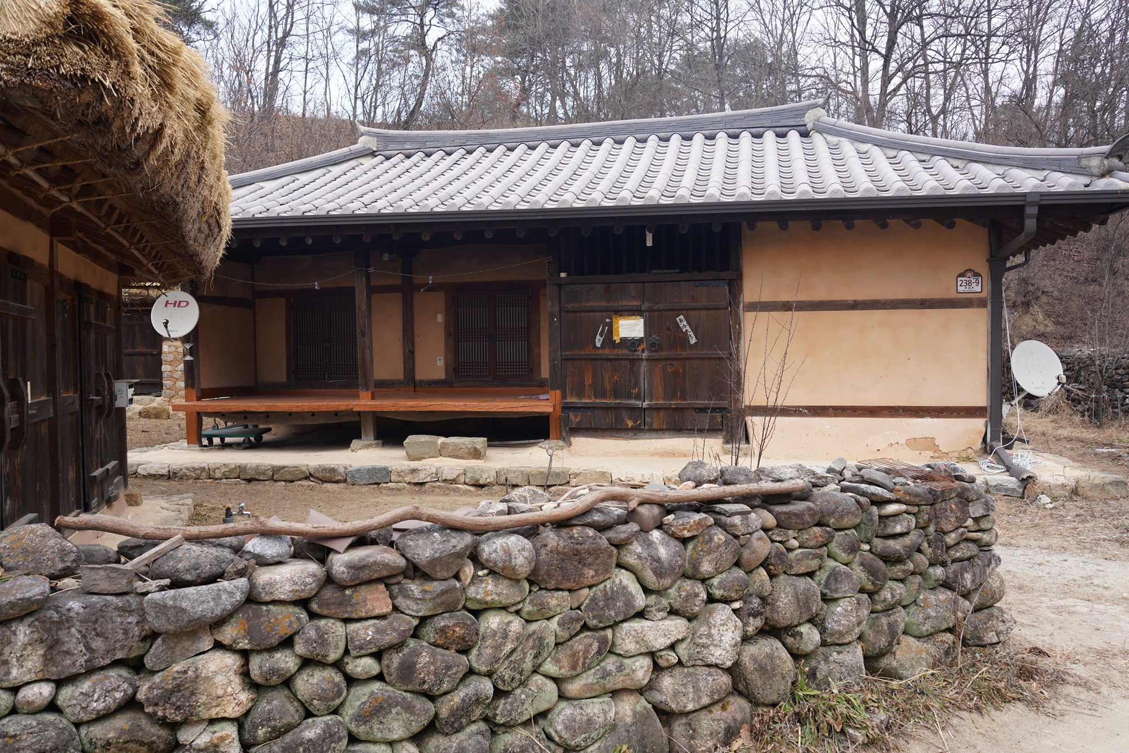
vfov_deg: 46.4
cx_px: 564
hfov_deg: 65.5
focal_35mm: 28
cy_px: 376
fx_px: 878
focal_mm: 28
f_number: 6.3
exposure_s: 1/100
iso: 200
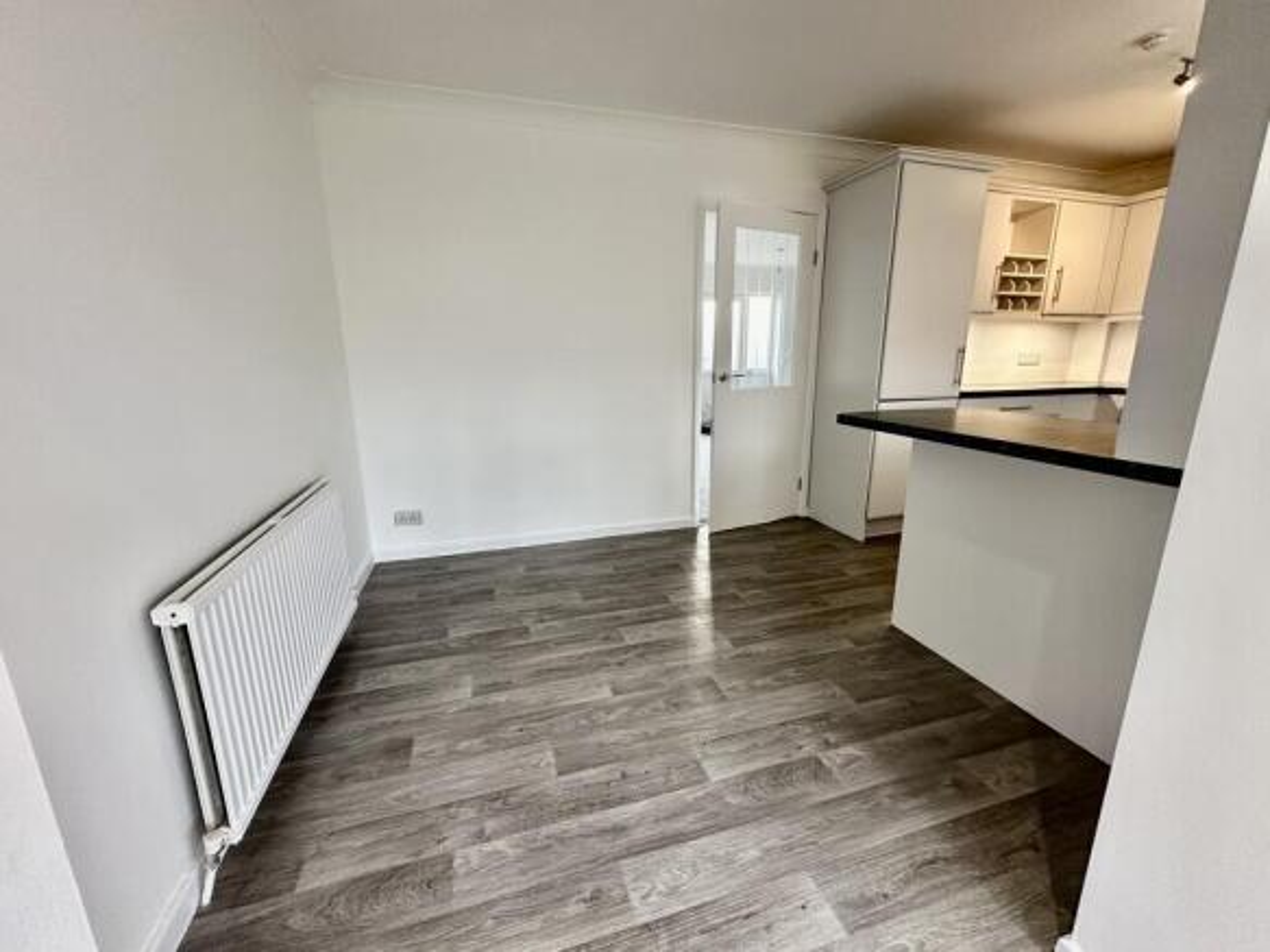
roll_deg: +0.1
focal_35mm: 14
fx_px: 514
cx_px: 635
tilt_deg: -13.4
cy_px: 476
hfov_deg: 102.1
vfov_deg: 85.7
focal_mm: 2.22
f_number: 2.2
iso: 200
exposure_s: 1/100
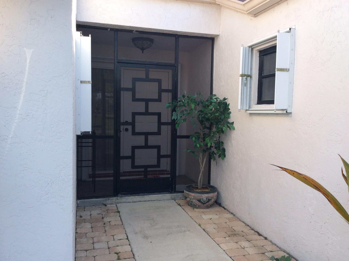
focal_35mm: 32
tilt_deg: -4.5
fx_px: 322
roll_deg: -0.5
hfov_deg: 56.9
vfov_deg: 44.1
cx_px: 174
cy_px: 130
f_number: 2.4
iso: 32
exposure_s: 1/295
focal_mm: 3.3
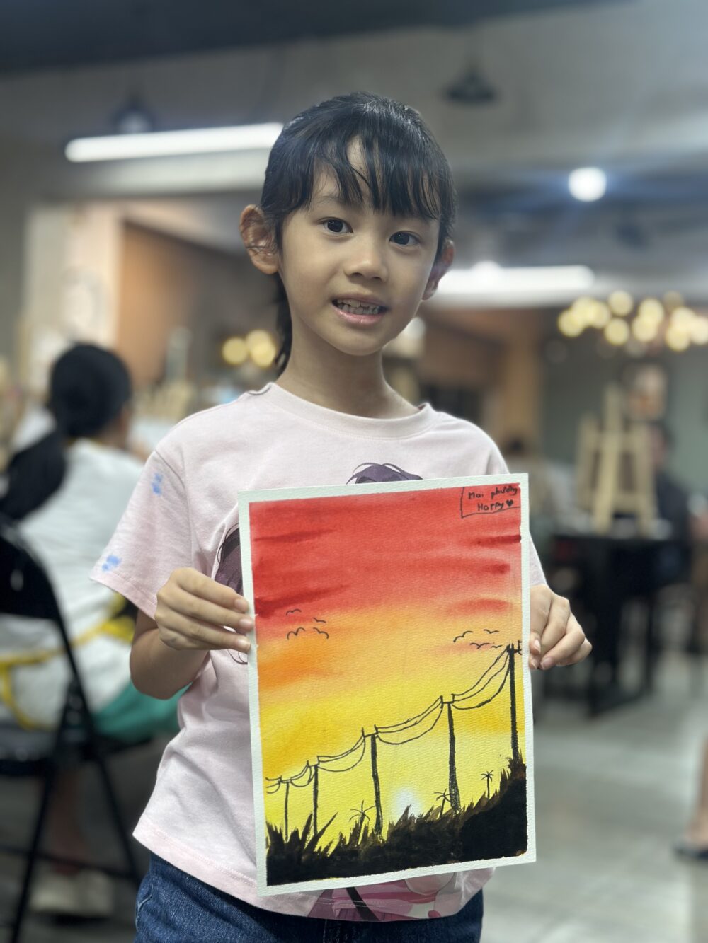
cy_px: 472
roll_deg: -4.1
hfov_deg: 30.3
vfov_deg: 39.7
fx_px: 1309
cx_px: 354
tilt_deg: +0.0
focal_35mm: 48
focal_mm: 6.86
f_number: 1.78
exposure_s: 1/100
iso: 125
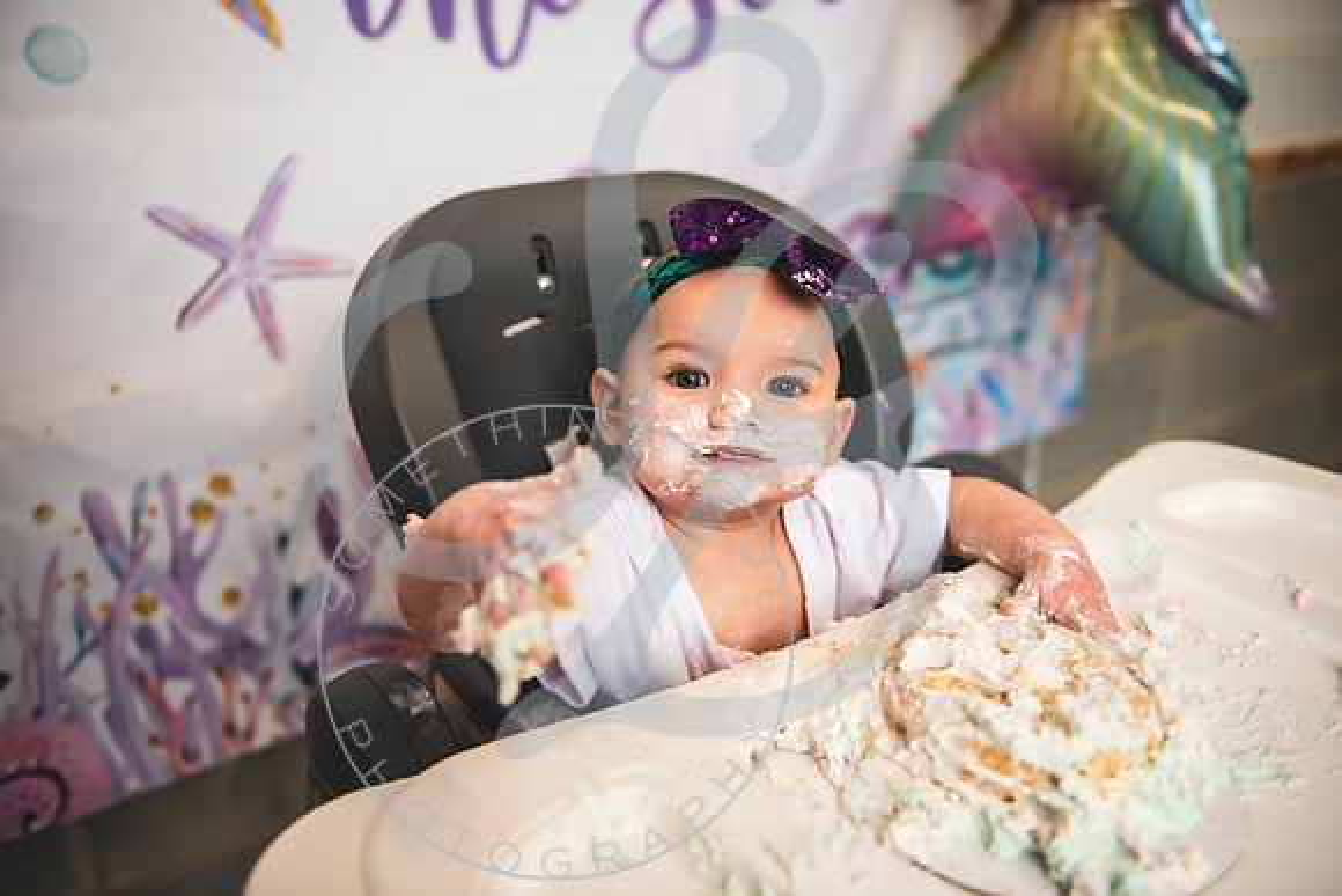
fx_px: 1156
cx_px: 671
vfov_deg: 42.3
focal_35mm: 31
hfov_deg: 60.3
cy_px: 448
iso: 250
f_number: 2.8
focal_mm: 31
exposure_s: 1/160
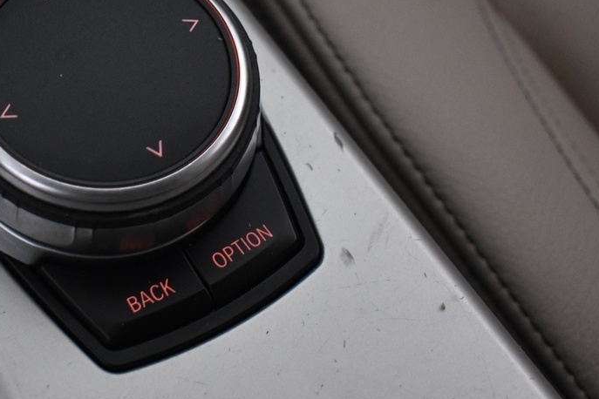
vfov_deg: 14.7
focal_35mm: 92
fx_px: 1531
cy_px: 36
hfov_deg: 21.7
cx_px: 86
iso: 1600
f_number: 4
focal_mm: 26
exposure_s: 1/40
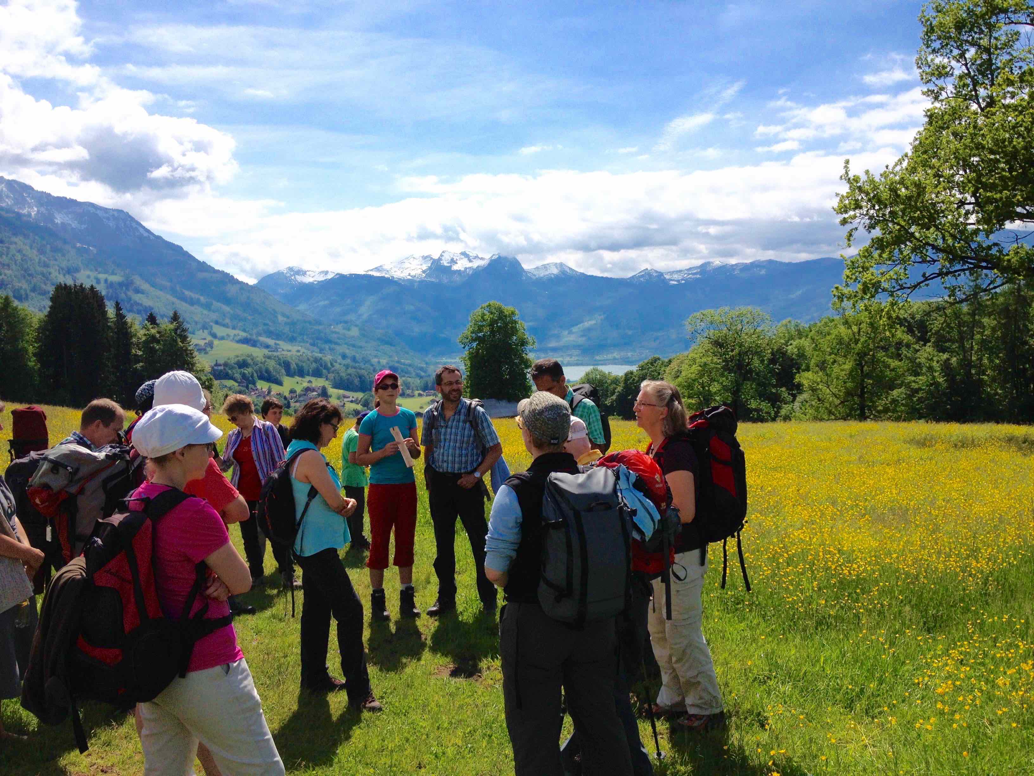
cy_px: 388
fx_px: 1045
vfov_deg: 40.7
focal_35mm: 35
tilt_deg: -4.0
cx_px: 517
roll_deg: +0.9
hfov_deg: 52.6
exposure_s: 1/2907
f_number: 2.4
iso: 50
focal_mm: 4.28
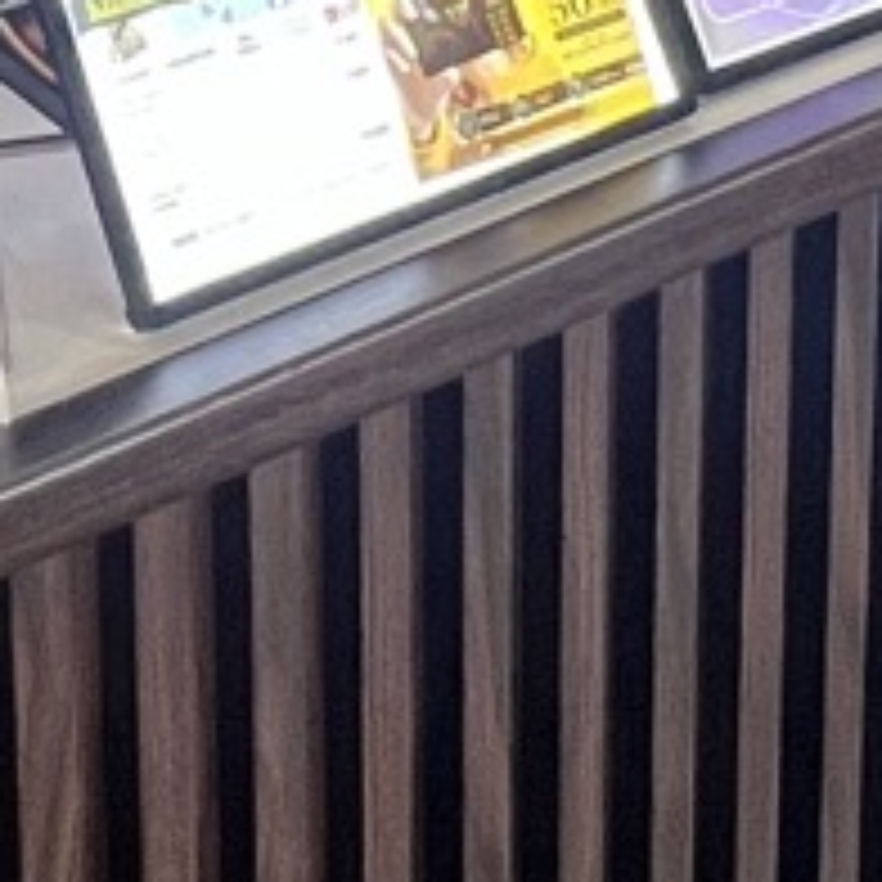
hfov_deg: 18.1
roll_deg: +2.6
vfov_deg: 15.6
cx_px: 27
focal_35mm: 94
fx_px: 2710
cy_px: -742
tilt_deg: -12.6
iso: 200
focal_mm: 1.57
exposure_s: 1/120
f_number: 1.8
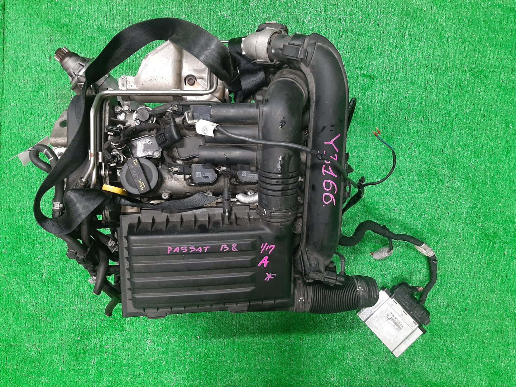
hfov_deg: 67.3
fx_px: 388
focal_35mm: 26
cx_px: 258
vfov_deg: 53.1
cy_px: 194
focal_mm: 3.93
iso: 163
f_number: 1.7
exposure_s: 1/50
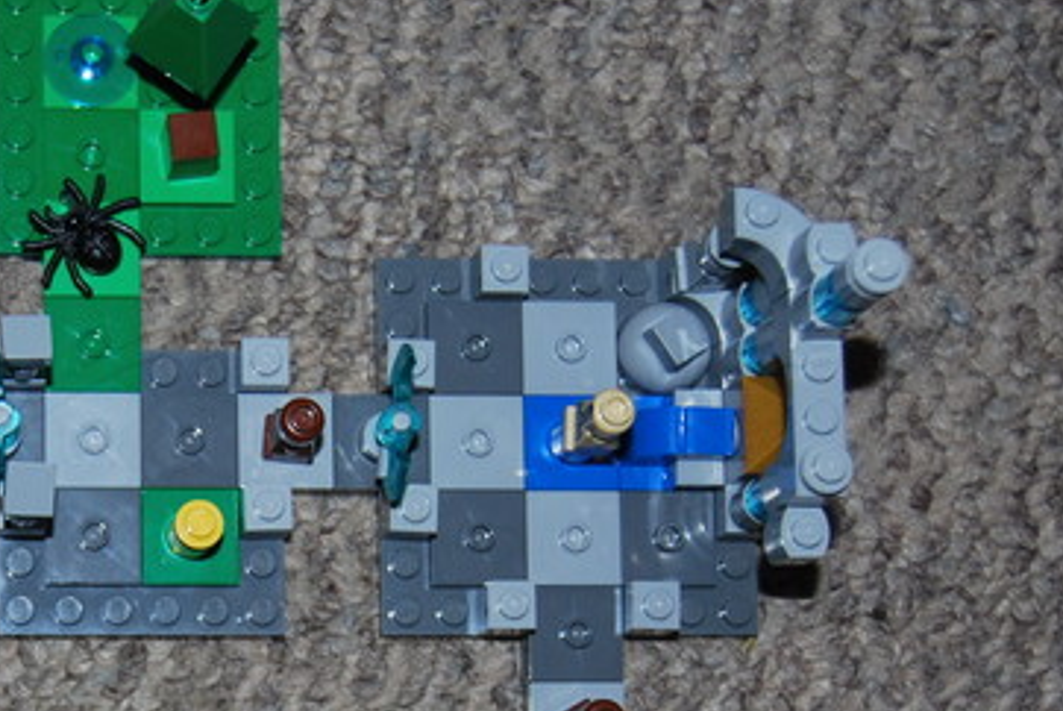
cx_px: 59
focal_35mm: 97
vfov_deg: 13.9
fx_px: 2866
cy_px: 726
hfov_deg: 20.5
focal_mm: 26
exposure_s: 1/60
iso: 200
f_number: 4
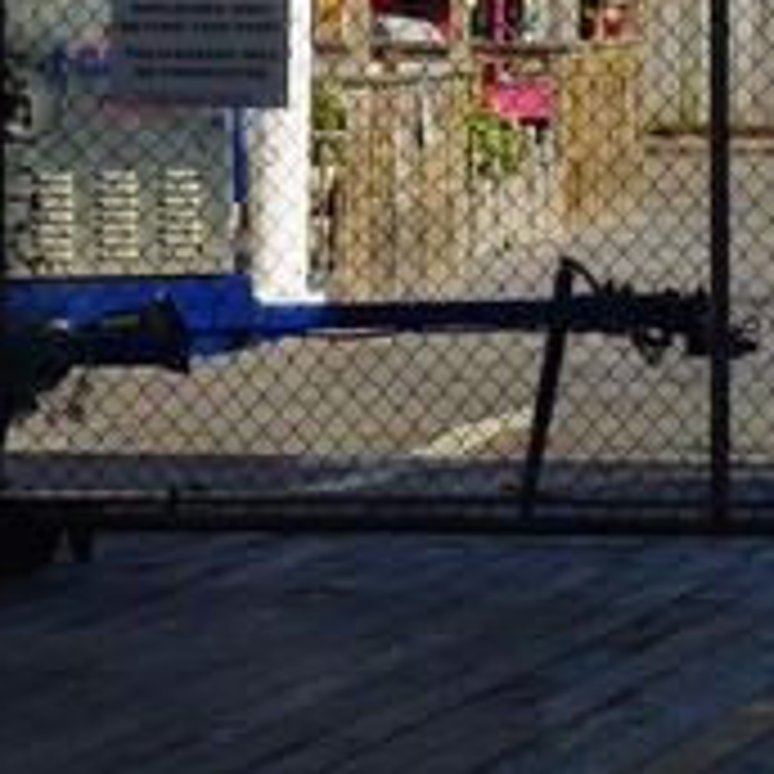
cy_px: 52
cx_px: 518
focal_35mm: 520
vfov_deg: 3.4
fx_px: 13154
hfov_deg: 3.4
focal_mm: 70
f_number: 11
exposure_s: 1/750
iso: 800
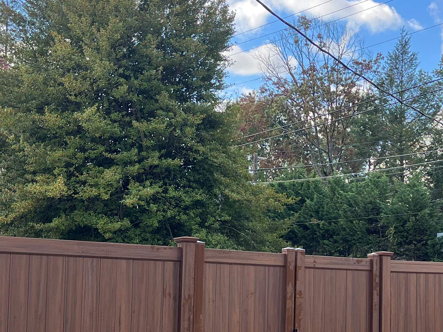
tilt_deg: +1.5
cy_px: 269
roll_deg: -2.4
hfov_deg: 30.7
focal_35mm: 62
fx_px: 793
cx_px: 334
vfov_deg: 23.3
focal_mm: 5.1
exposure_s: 1/602
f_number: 1.6
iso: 50
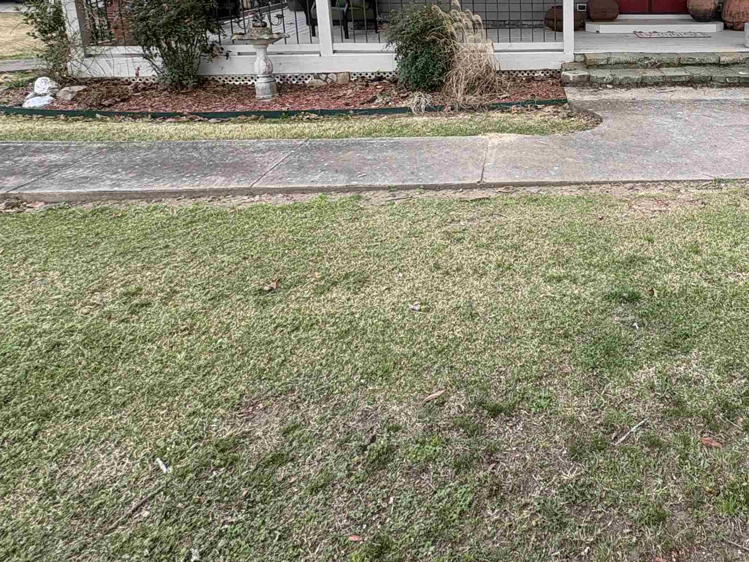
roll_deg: +0.1
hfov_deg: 60.7
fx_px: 563
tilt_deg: -8.1
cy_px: 61
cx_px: 619
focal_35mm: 26
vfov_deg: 47.9
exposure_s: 1/223
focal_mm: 2.22
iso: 40
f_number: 2.2
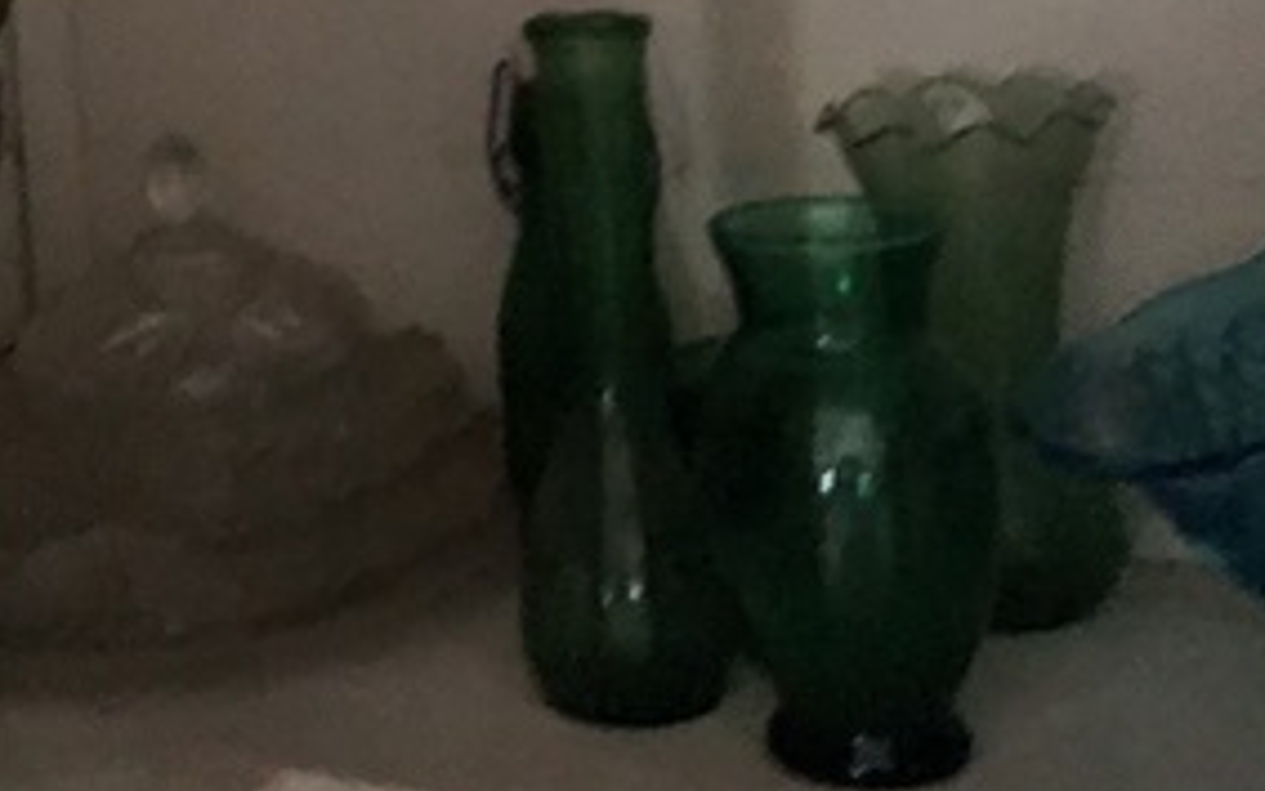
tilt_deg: +1.0
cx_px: 94
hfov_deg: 23.9
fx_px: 2897
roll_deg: +6.1
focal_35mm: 84
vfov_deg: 14.5
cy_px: -398
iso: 200
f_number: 1.8
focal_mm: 4
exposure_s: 1/4
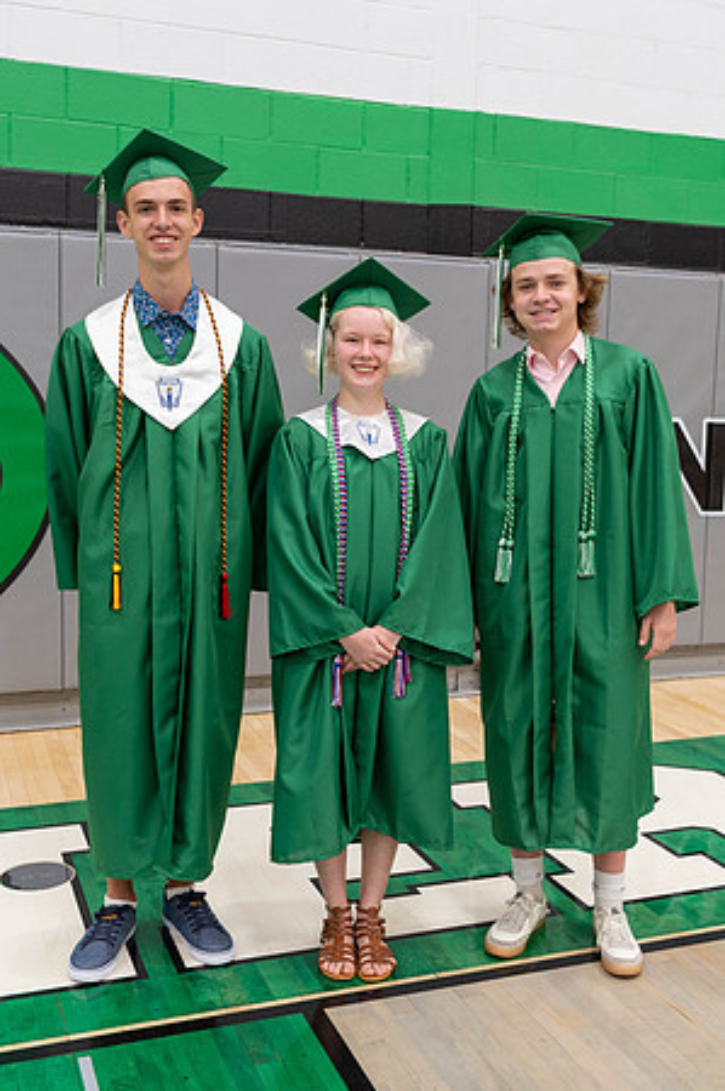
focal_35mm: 41
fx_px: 1237
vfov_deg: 47.6
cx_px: 397
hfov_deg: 32.6
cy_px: 521
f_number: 2.8
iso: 500
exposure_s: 1/125
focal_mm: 26
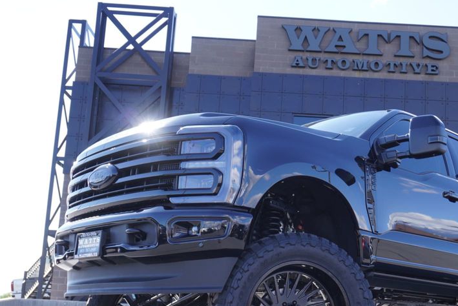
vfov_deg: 25.8
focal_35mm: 52
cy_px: 218
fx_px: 662
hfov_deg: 37.6
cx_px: 315
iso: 100
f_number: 5.6
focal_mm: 24
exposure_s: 1/100
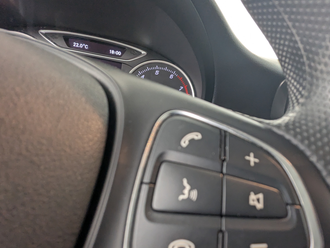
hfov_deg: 81.0
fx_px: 191
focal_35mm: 20
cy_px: 147
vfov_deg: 65.5
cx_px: 195
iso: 287
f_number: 2.2
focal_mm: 2.35
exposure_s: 1/66.4
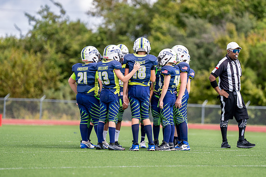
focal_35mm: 264
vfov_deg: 5.2
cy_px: 81
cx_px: 157
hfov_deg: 7.8
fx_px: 1949
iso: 250
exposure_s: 1/2500
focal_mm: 200
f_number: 2.8
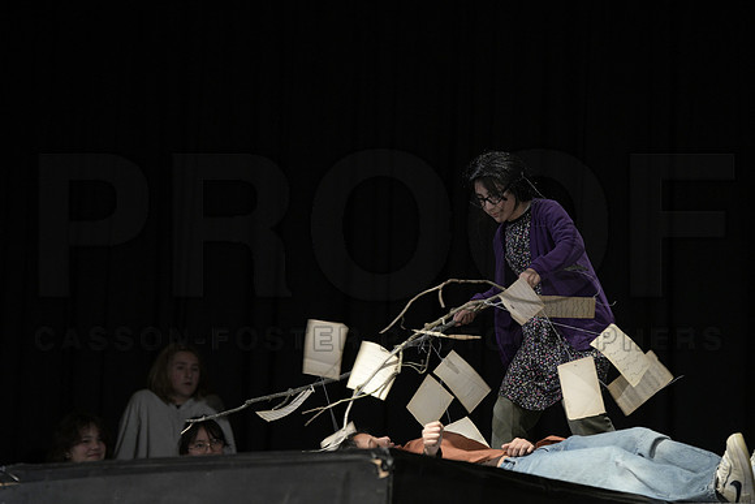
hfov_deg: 13.7
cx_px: 378
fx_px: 3146
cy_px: 252
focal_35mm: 150
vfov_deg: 9.2
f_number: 3.5
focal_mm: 150
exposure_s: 1/200
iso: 2500
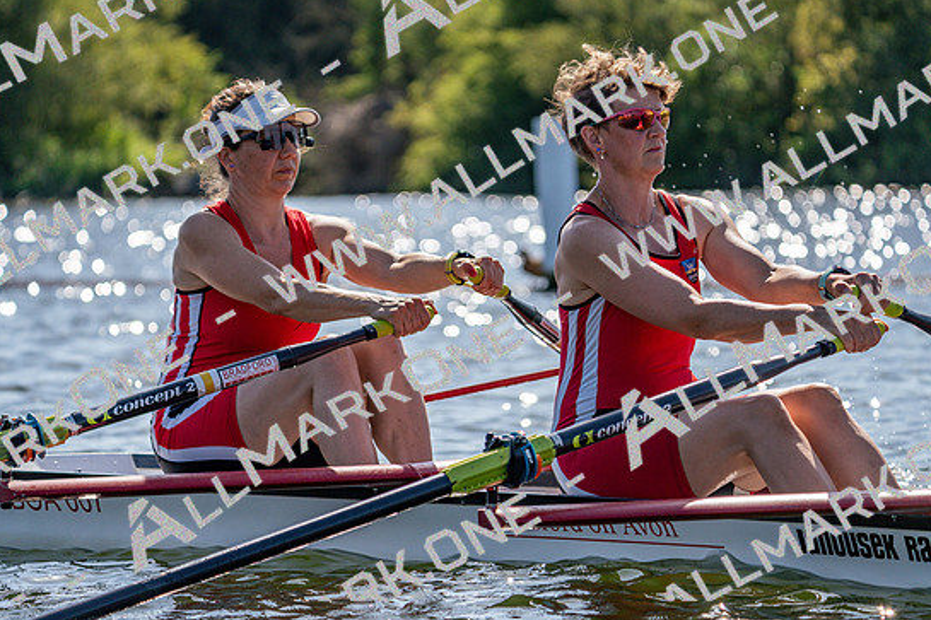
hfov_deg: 9.7
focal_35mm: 213
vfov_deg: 6.4
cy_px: 308
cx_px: 475
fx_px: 5506
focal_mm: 200
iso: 250
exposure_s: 1/2000
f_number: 5.6
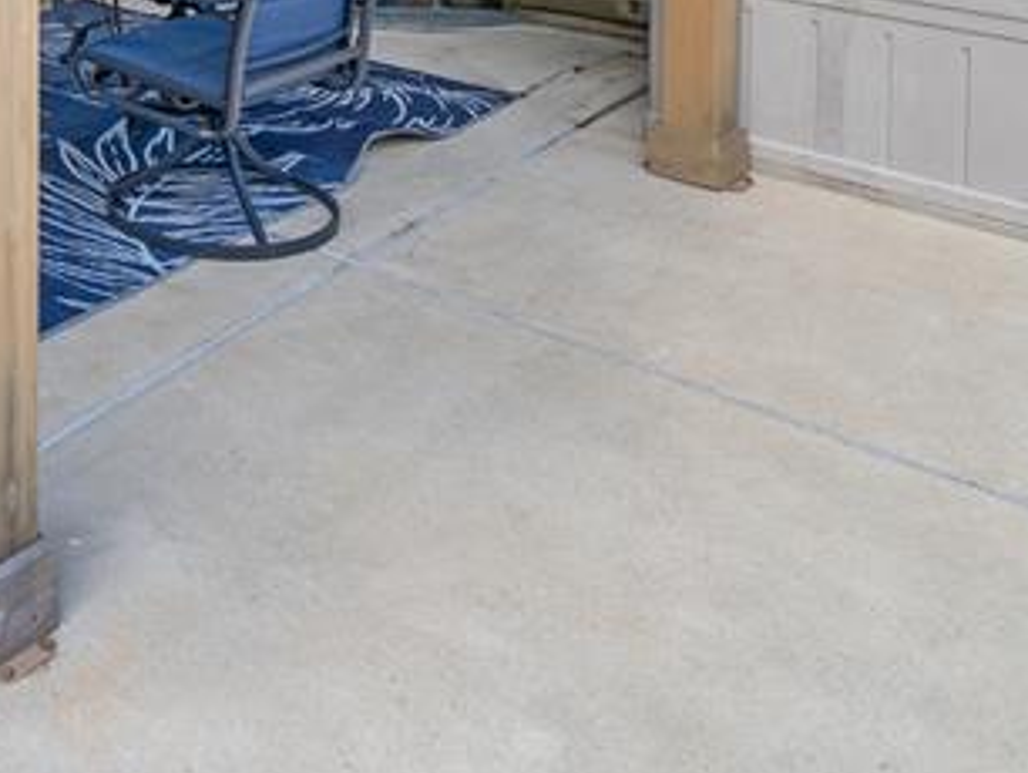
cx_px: -71
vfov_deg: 25.5
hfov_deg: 36.4
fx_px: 1337
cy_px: -339
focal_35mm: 45
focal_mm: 14
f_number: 8
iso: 250
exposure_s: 1/50
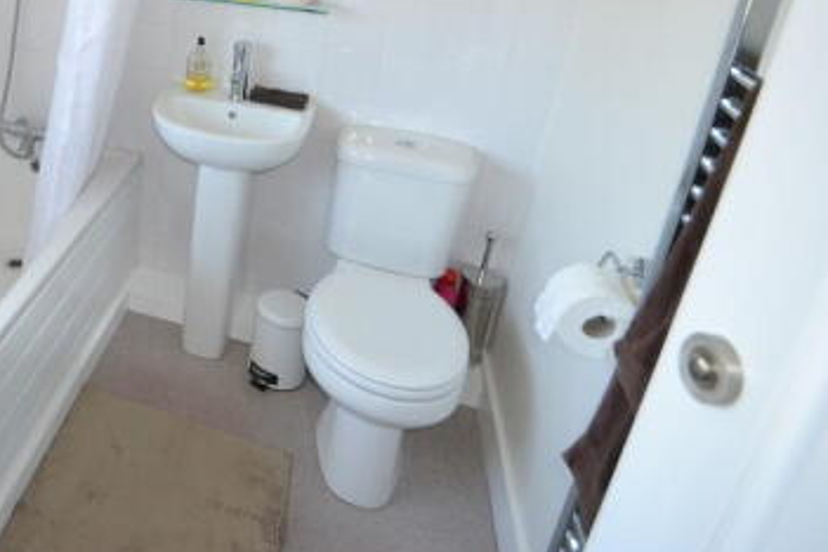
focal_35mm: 28
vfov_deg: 42.6
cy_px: 58
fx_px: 644
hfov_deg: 57.8
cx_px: 110
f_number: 4
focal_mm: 10
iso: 400
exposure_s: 1/60
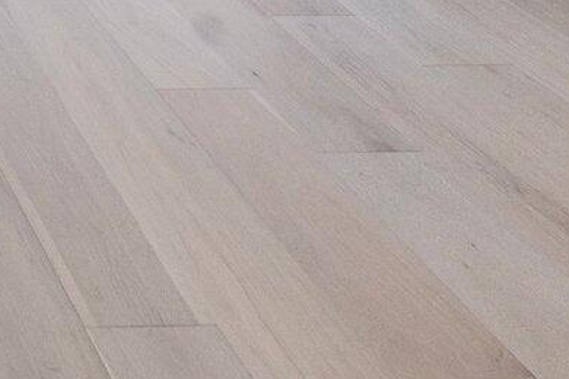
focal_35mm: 84
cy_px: -572
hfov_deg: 19.7
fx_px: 1328
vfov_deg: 12.3
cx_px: -368
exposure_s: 1/1600
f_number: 8
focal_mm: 16
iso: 1000
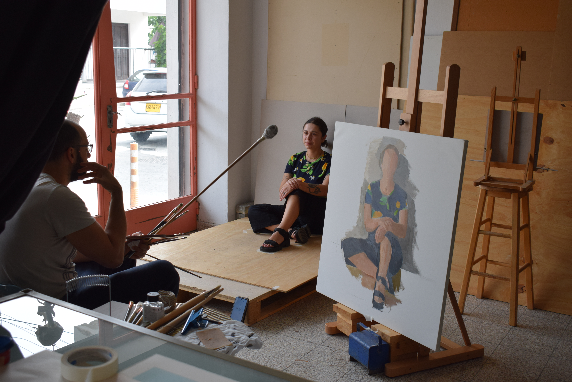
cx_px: 286
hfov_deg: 45.0
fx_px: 691
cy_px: 191
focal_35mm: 44
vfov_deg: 30.8
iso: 400
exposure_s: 1/160
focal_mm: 29
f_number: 6.3
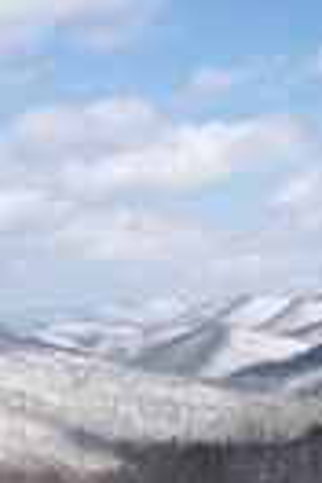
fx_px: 1395
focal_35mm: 104
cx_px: 143
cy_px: 443
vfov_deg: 19.3
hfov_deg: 13.2
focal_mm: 5.85
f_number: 4
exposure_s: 1/800
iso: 64
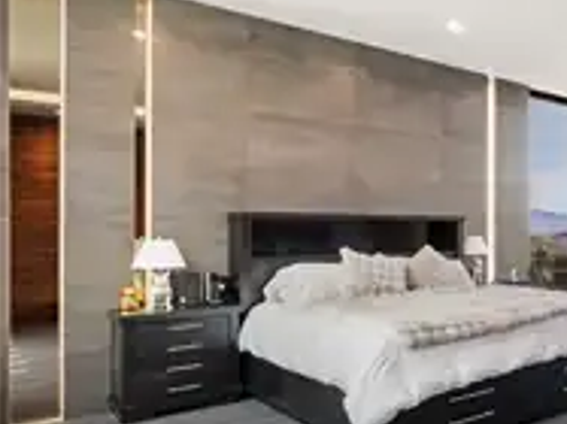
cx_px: 603
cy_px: 229
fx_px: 573
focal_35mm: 35
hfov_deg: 42.8
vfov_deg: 40.6
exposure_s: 1/60
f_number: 8
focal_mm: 17
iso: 400
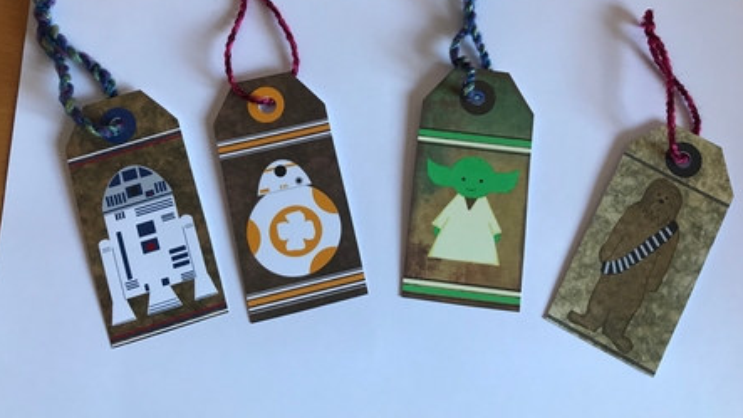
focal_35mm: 31
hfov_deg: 62.6
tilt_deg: -77.7
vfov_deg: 37.7
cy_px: 177
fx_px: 611
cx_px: 369
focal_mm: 3.99
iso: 40
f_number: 1.8
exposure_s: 1/17
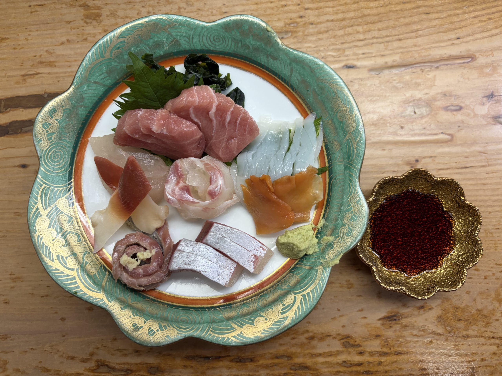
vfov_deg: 53.1
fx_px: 377
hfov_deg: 67.3
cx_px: 251
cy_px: 188
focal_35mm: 26
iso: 100
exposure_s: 1/120
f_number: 1.6
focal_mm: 5.96
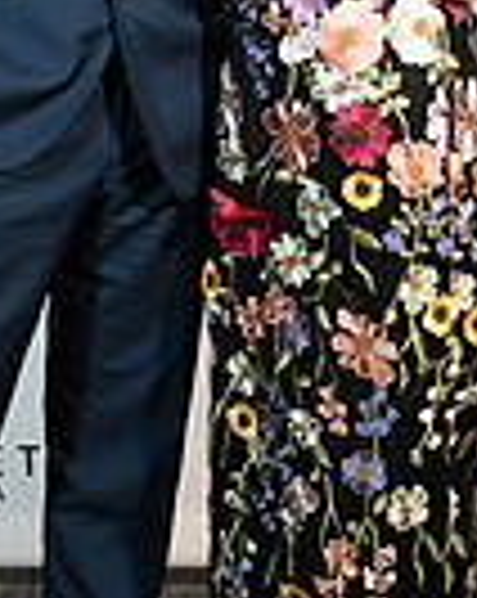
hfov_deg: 10.8
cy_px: 63
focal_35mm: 143
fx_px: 2529
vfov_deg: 13.4
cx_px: 130
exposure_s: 1/160
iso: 1600
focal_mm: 44.9
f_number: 2.8
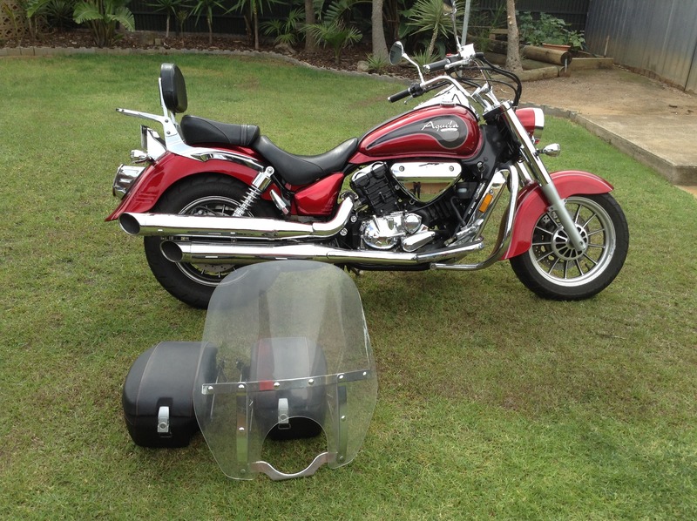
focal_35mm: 33
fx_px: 664
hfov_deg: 55.4
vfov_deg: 42.9
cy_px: 260
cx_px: 348
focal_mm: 3.3
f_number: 2.4
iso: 25
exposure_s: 1/360
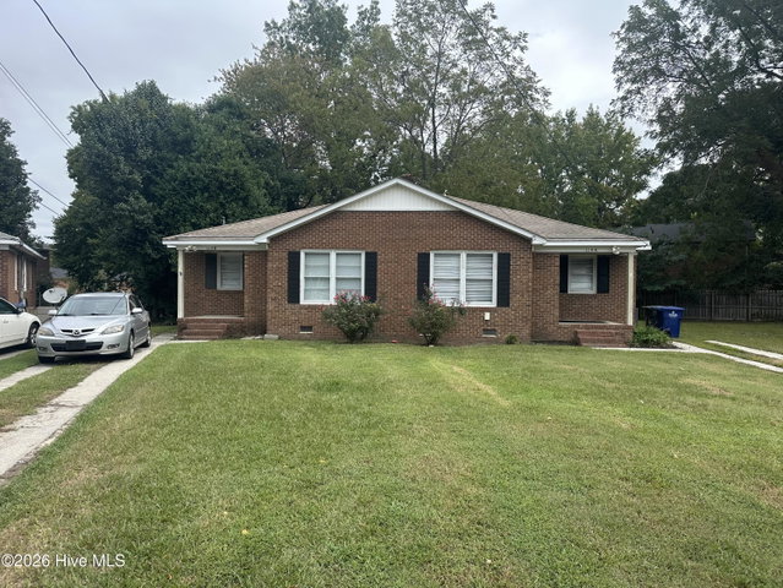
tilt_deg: -0.9
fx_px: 543
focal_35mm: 24
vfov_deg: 56.9
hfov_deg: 71.6
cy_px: 294
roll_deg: -0.9
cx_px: 392
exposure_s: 1/2469
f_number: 1.78
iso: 80
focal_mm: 6.86
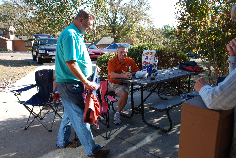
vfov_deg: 43.7
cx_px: 118
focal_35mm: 30
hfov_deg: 61.9
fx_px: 197
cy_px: 79
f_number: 5.6
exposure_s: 1/125
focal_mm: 20
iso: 180
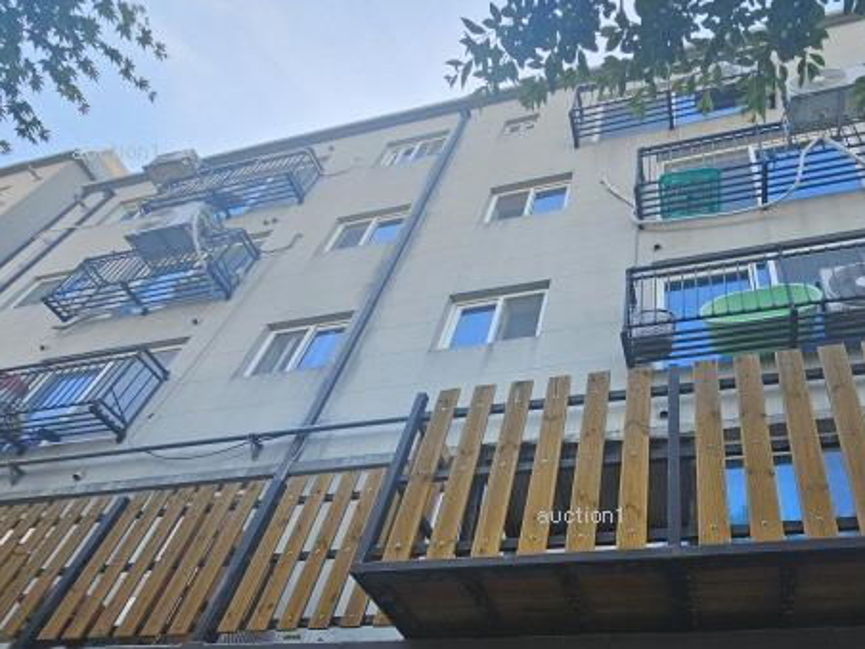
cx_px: 580
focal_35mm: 23
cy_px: 528
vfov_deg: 54.4
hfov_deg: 71.6
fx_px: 575
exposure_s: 1/351
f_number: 2.2
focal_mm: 2.2
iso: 50
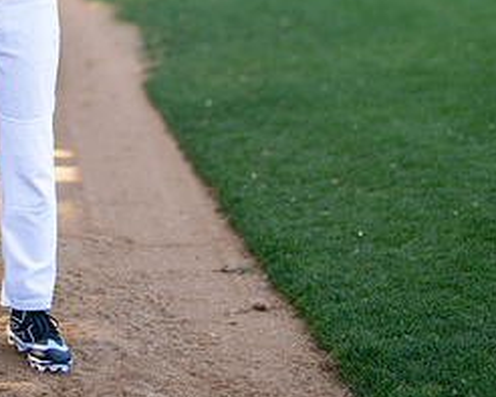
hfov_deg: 14.9
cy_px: -5
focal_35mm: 127
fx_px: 1865
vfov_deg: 12.0
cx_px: -7
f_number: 1.2
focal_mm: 50
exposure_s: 1/1600
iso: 125
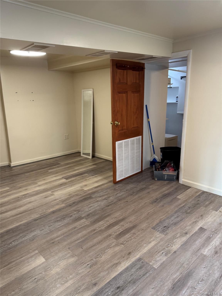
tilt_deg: -15.0
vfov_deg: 71.6
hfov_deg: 56.8
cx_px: 111
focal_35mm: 24
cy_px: 148
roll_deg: +0.1
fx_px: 205
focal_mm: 6.76
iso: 160
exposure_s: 1/60
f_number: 1.78
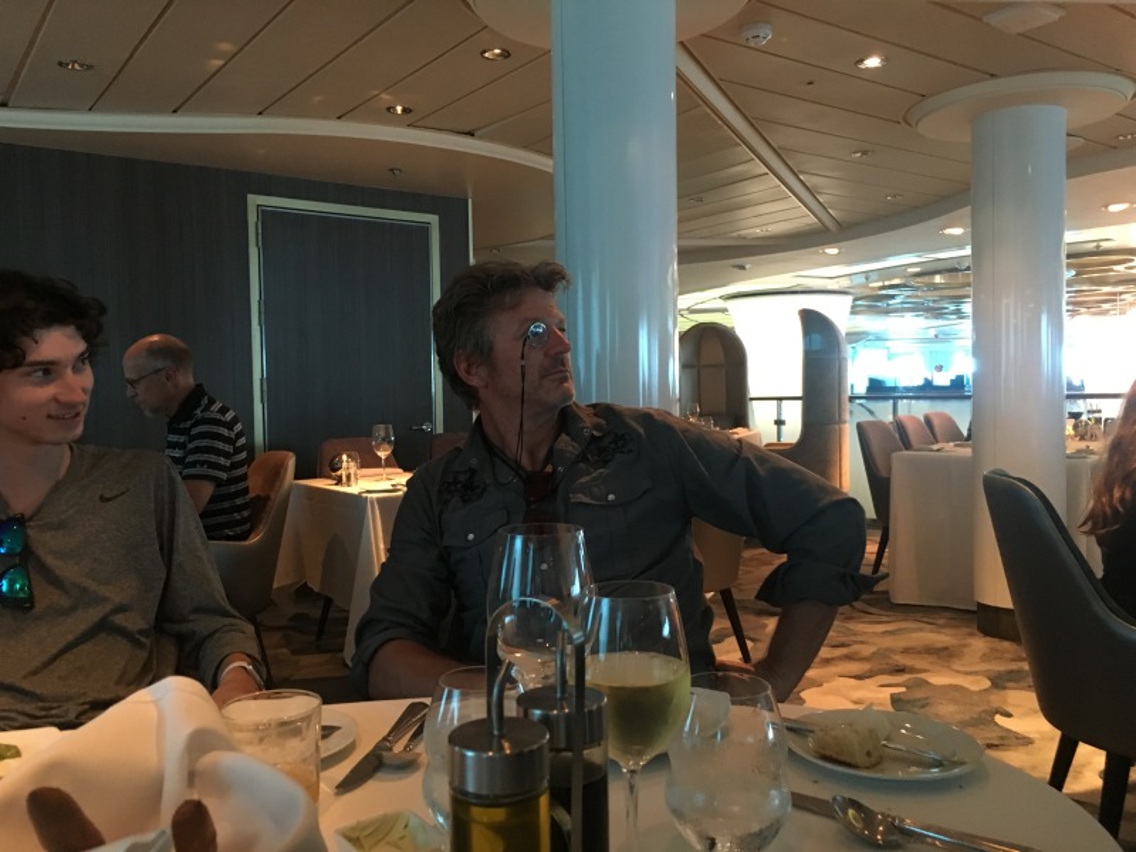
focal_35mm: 29
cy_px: 426
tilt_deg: -0.9
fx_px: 952
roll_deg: +1.6
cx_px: 568
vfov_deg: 48.2
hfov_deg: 61.7
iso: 200
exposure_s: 1/15
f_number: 2.2
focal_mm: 4.15
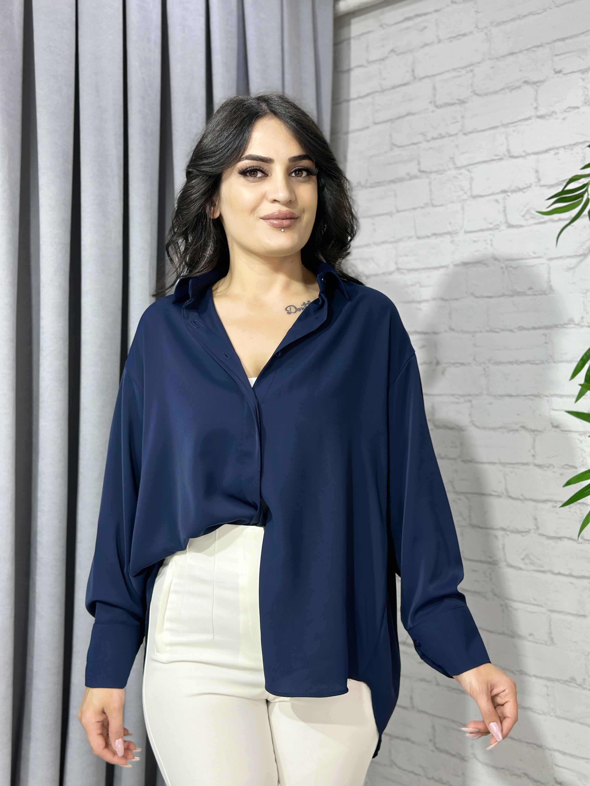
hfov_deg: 30.3
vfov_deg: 39.7
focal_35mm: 48
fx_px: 1091
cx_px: 295
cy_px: 393
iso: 64
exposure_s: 1/50
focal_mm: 6.86
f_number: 1.78
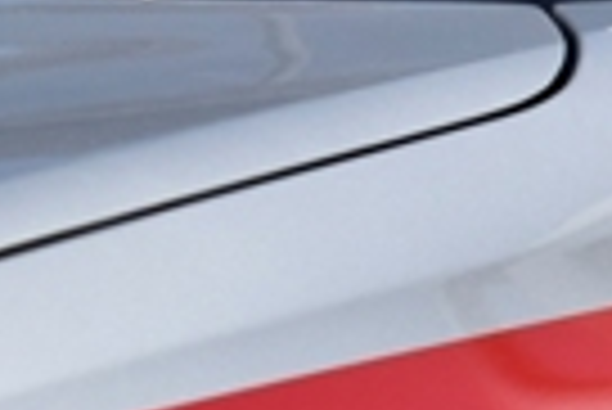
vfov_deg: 5.2
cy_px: 68
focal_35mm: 265
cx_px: 1508
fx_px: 4510
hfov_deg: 7.3
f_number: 8
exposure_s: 1/2000
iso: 280
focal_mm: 32
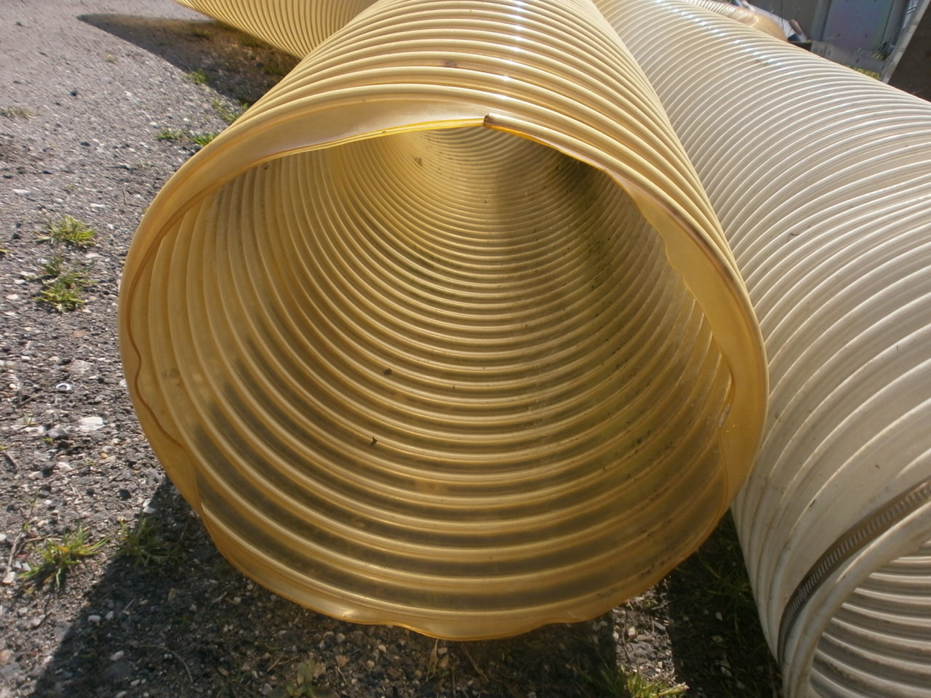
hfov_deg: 65.3
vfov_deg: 51.4
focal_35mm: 27
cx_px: 466
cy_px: 349
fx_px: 726
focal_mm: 4.8
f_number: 2.9
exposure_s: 1/1250
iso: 100
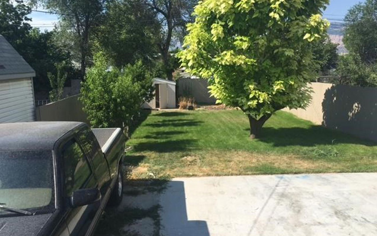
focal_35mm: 31
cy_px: 129
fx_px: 319
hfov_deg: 61.2
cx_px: 189
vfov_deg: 40.6
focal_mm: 4.15
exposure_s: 1/1672
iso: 25
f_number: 2.2
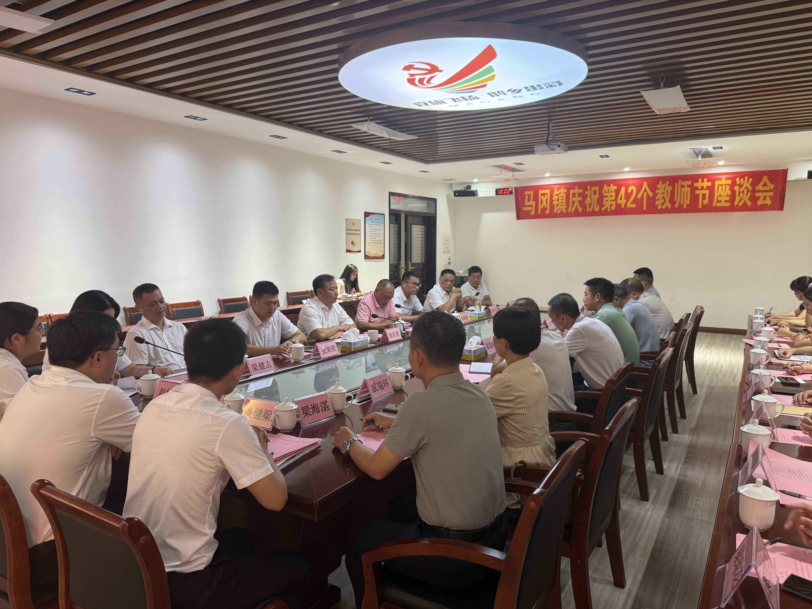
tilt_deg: -5.1
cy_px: 304
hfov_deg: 71.6
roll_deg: -0.5
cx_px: 406
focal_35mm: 24
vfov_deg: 56.8
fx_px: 563
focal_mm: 6.76
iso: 125
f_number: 1.78
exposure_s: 1/50
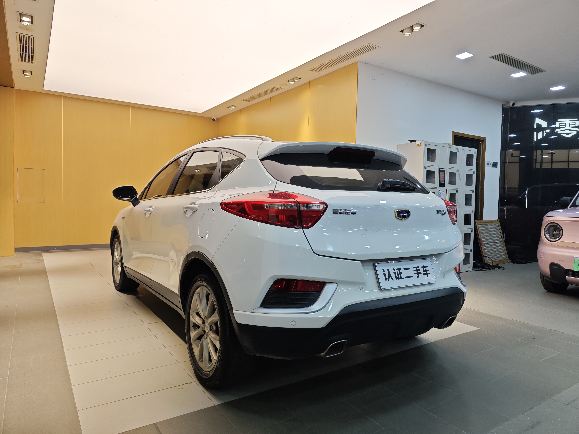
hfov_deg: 73.9
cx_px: 290
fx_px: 385
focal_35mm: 23
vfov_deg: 58.9
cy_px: 217
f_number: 1.9
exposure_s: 1/100
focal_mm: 8.7
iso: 80
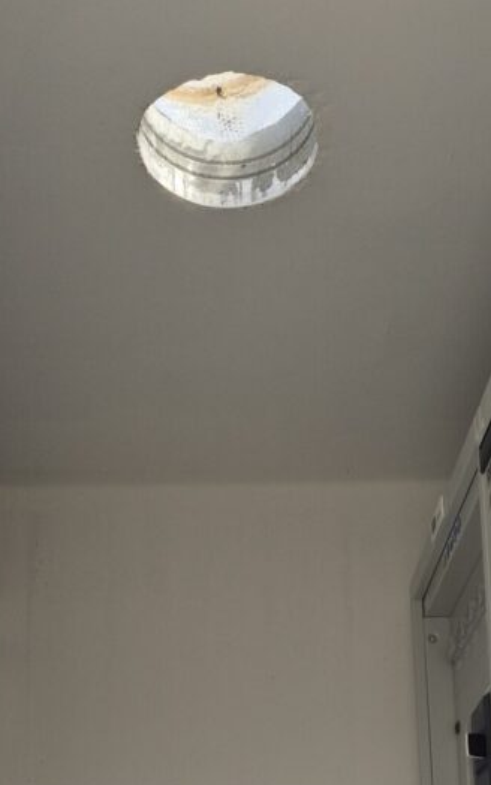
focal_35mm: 62
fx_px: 1326
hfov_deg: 21.0
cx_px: 234
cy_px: 889
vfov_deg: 29.3
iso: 25
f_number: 1.8
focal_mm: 5.4
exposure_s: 1/998
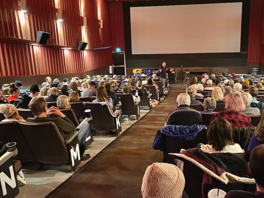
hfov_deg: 53.6
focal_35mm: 34
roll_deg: +1.5
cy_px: 98
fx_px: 259
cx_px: 158
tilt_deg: -13.7
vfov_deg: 41.8
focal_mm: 4.25
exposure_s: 1/9
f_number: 1.8
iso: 500
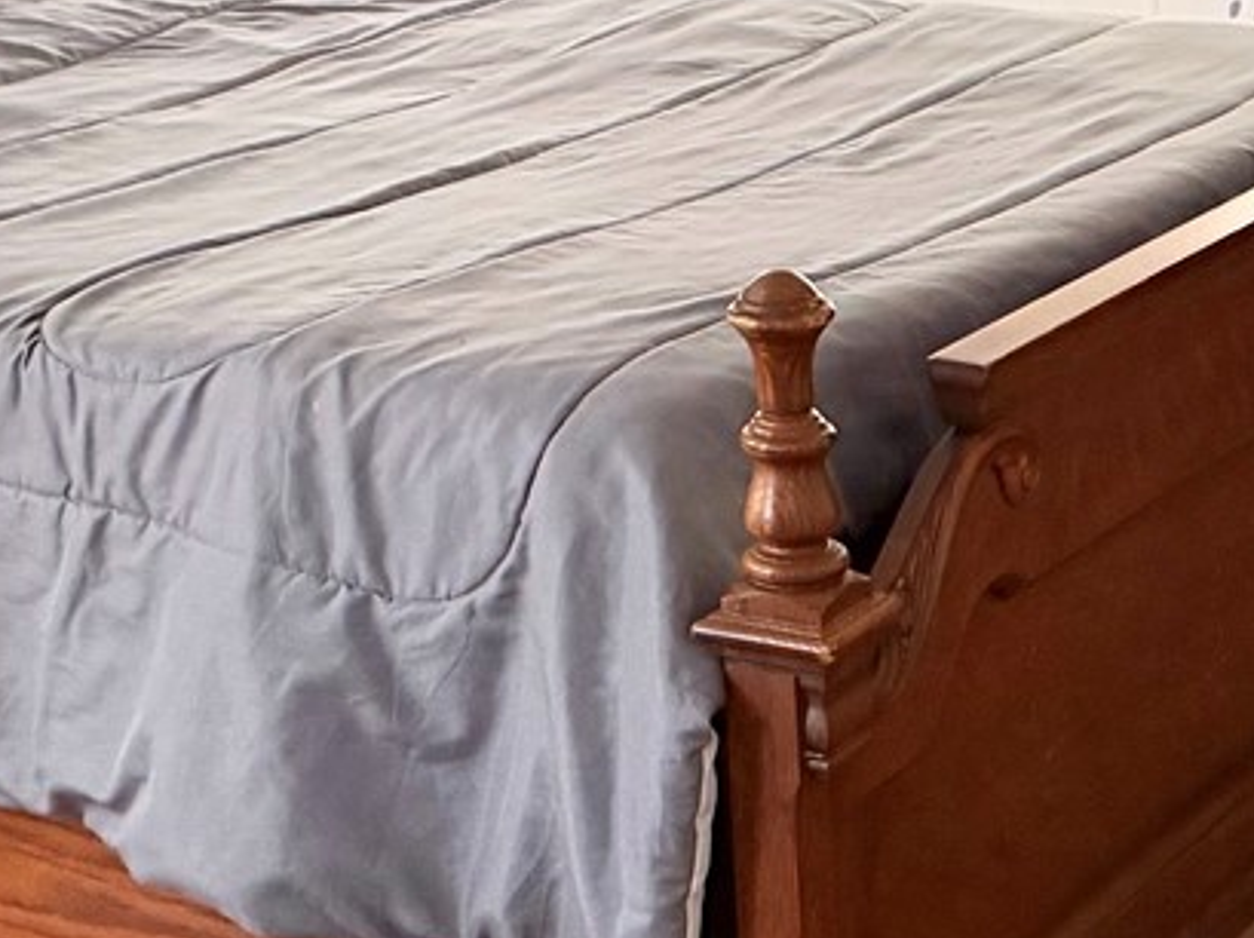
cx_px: 451
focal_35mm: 94
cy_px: -40
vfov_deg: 15.4
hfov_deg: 20.8
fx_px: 3402
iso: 250
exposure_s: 1/60
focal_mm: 6.76
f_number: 1.78
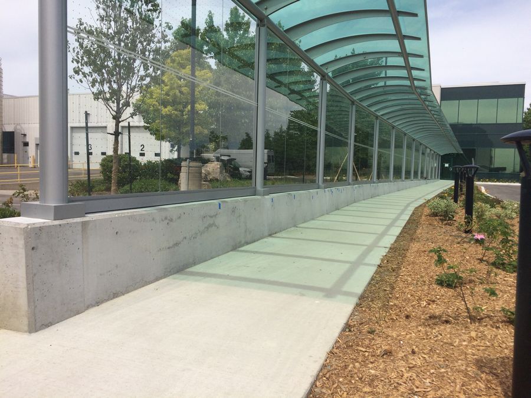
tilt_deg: -4.7
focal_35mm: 29
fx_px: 445
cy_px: 199
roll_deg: -1.2
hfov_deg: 61.7
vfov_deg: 48.2
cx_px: 266
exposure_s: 1/3165
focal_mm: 4.15
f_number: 2.2
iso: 32
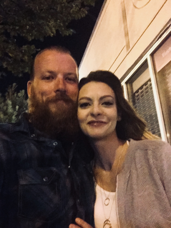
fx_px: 204
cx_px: 86
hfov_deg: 45.4
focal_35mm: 31
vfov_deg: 58.4
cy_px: 114
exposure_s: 1/15
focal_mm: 2.65
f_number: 2.2
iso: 1600
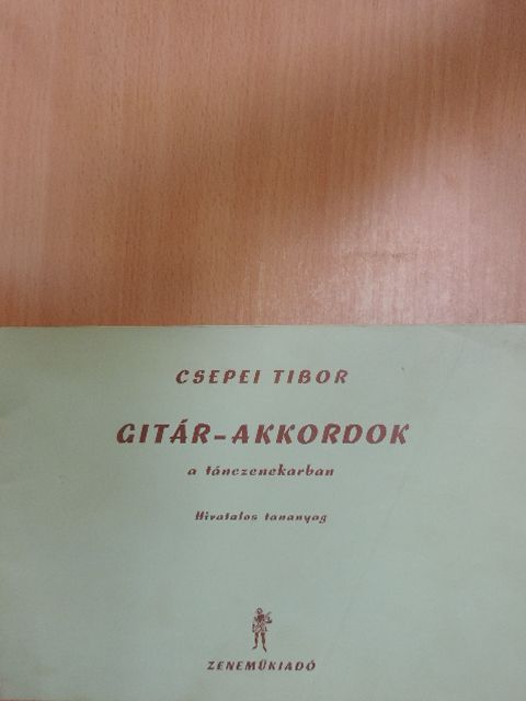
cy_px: 350
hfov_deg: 42.9
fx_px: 669
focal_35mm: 33
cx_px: 263
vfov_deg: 55.4
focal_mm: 5.8
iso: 560
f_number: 3.2
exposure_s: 1/80
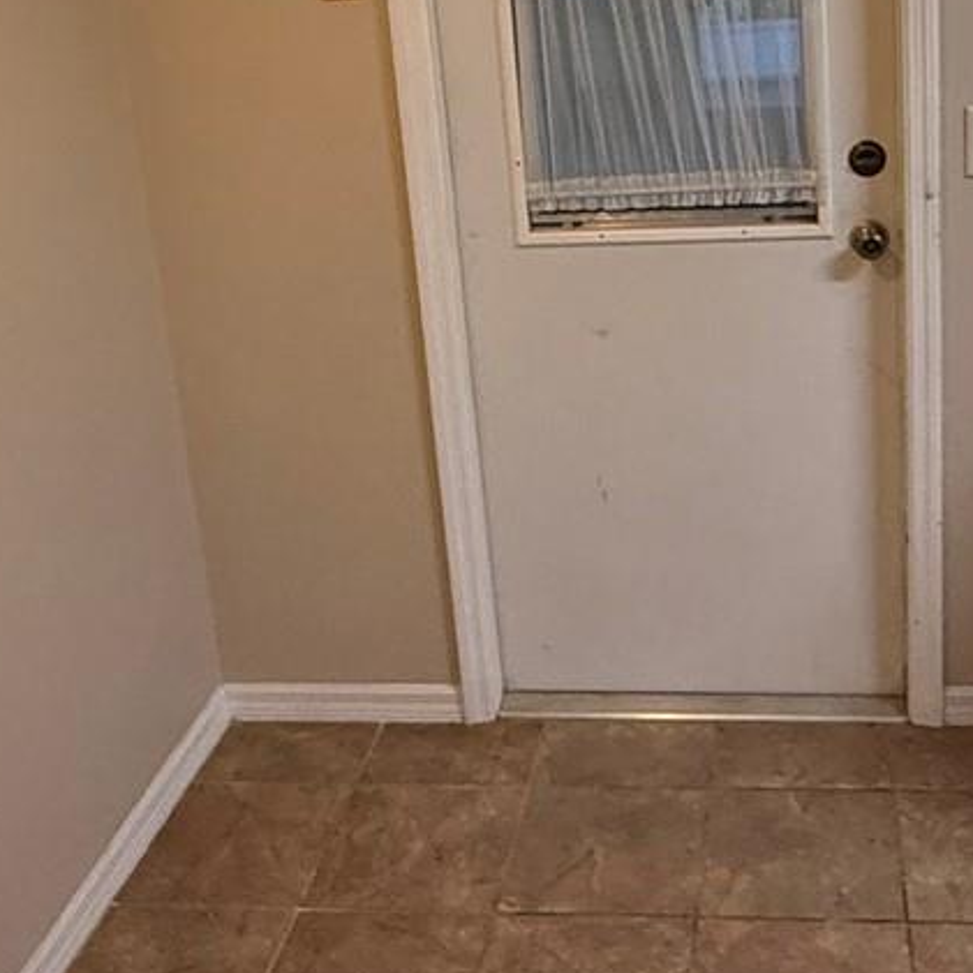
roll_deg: +3.2
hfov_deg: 35.8
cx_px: 631
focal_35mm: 47
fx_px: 1495
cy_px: 247
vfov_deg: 35.3
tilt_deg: -9.9
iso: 400
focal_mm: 2.22
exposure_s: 1/120
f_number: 2.2
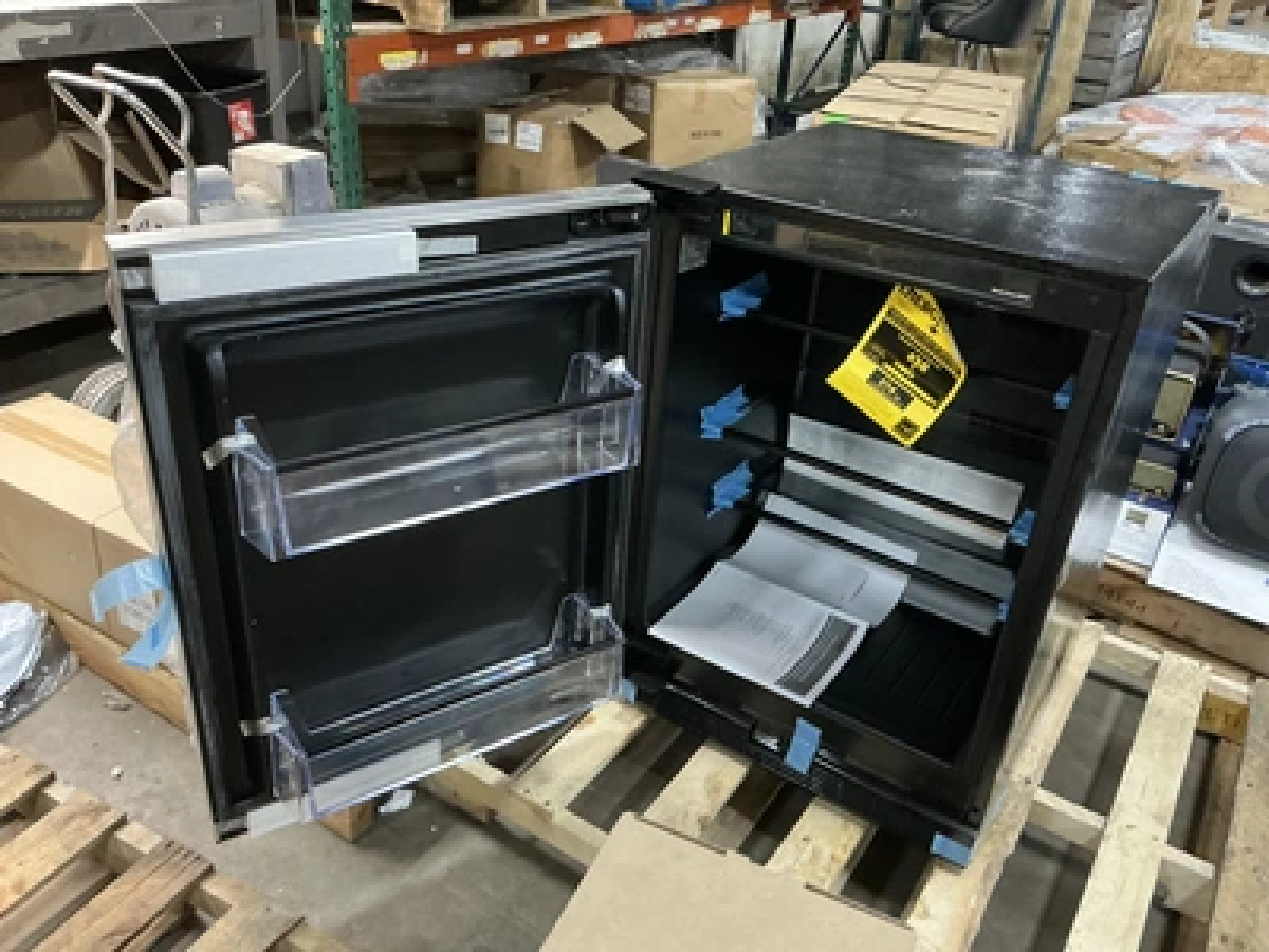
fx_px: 1026
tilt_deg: -27.5
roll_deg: -3.1
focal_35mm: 28
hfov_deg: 63.4
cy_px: 476
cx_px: 634
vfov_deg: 49.7
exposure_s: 1/30
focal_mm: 3
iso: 250
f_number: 1.8
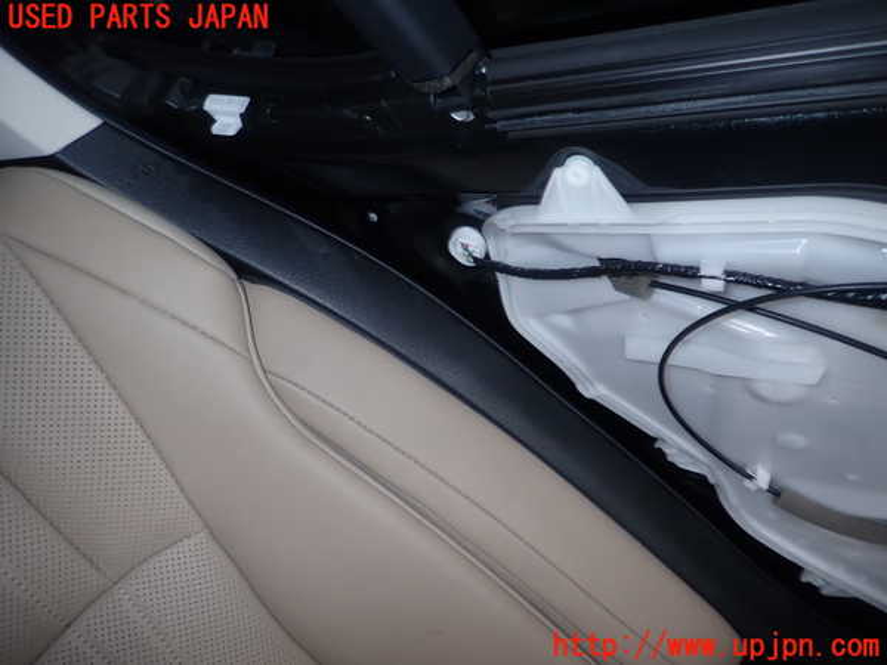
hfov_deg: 69.4
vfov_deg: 54.9
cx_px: 444
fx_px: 641
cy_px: 332
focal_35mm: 25
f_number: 2
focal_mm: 4.5
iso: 200
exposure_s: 1/30
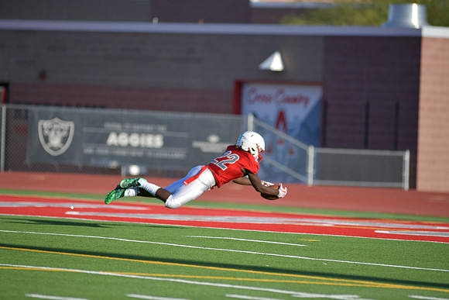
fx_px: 3742
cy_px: 150
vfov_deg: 4.6
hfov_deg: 6.9
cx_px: 224
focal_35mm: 300
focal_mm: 300
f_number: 3.5
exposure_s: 1/2000
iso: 100
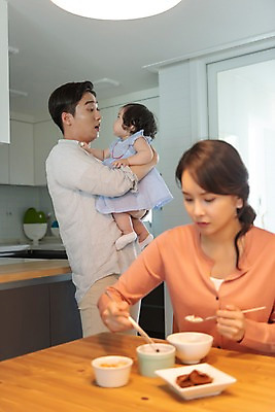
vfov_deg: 46.4
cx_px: 138
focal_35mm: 42
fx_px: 481
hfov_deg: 31.9
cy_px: 206
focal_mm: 42
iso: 1000
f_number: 2.8
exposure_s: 1/160
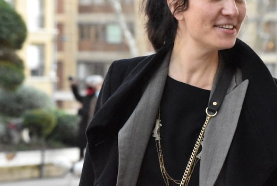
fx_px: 1519
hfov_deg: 10.4
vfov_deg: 7.0
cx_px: 183
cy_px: 71
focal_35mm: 197
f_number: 7.1
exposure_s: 1/800
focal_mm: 90
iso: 12800
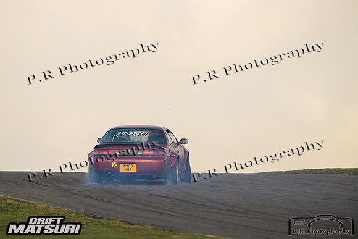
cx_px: 157
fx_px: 5025
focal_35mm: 505
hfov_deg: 4.1
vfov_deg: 2.7
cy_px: 94
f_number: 6
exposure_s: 1/640
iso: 400
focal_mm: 410
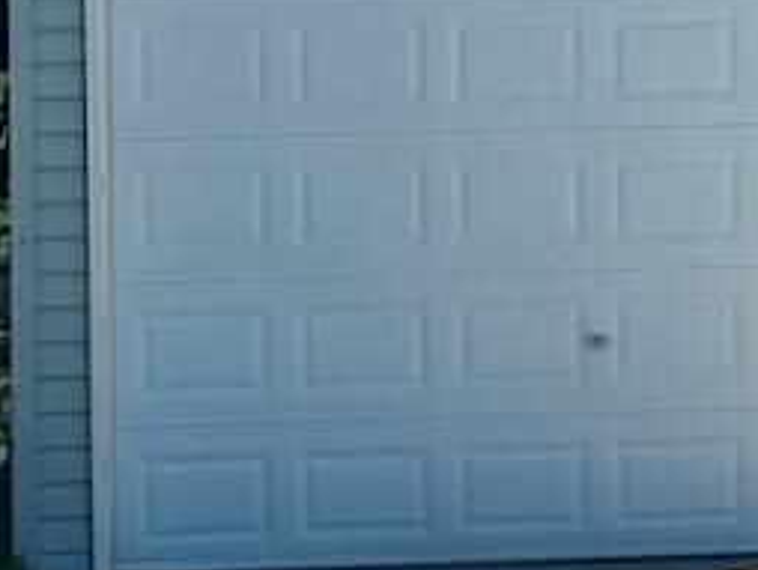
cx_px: 1071
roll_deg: +1.8
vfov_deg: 5.6
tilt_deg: +4.5
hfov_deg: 7.4
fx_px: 5743
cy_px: -161
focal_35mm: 262
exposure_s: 1/1783
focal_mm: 5.96
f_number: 1.6
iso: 32
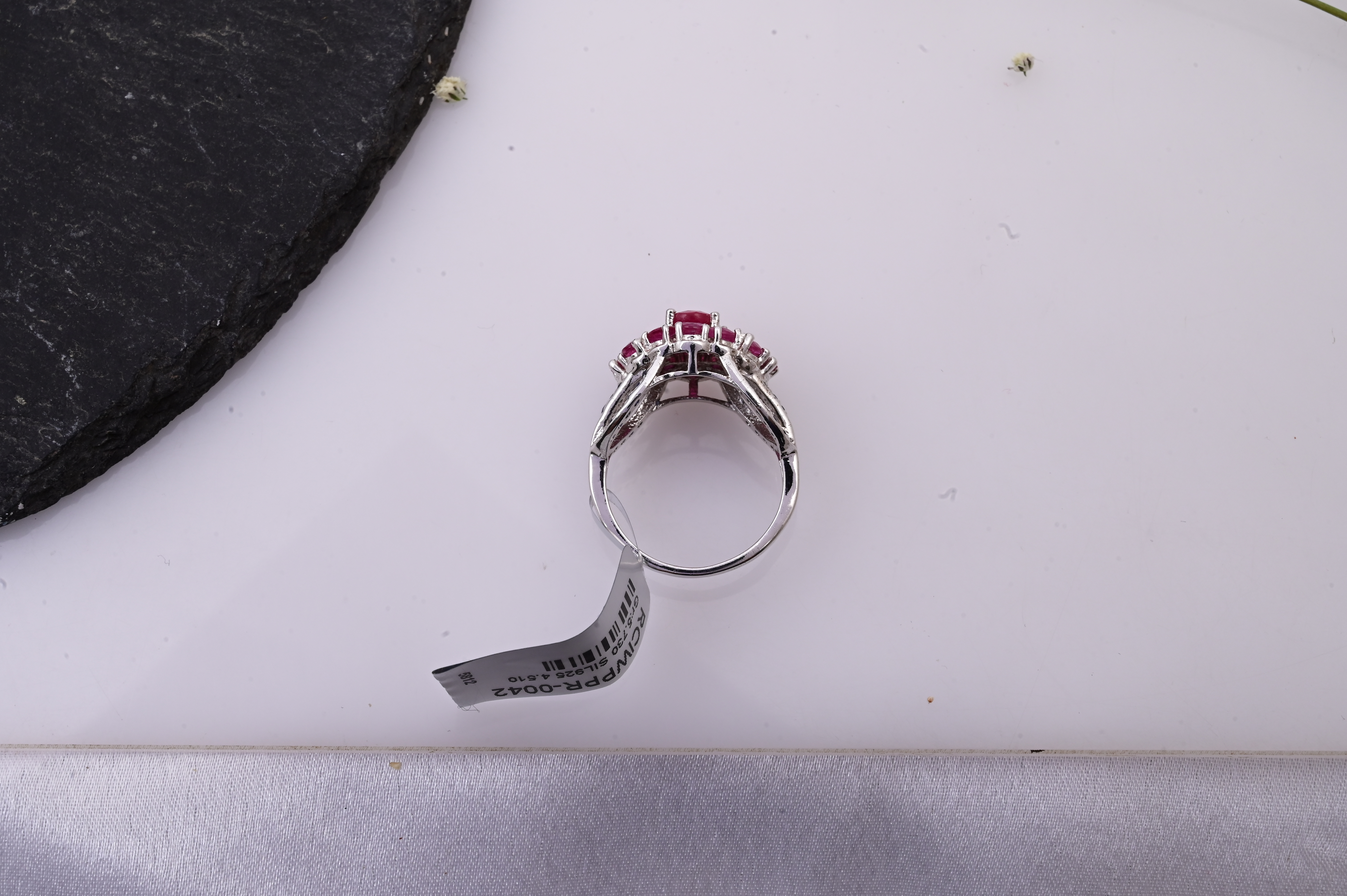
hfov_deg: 28.9
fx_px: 2617
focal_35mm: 70
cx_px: 674
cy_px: 448
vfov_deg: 19.4
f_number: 20
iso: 640
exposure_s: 1/80
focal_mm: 70
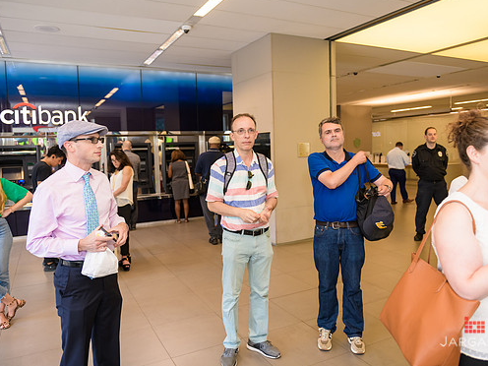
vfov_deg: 51.3
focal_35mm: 27
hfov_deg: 65.3
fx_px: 381
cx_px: 249
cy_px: 178
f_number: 3.2
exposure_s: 1/125
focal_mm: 24
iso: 400
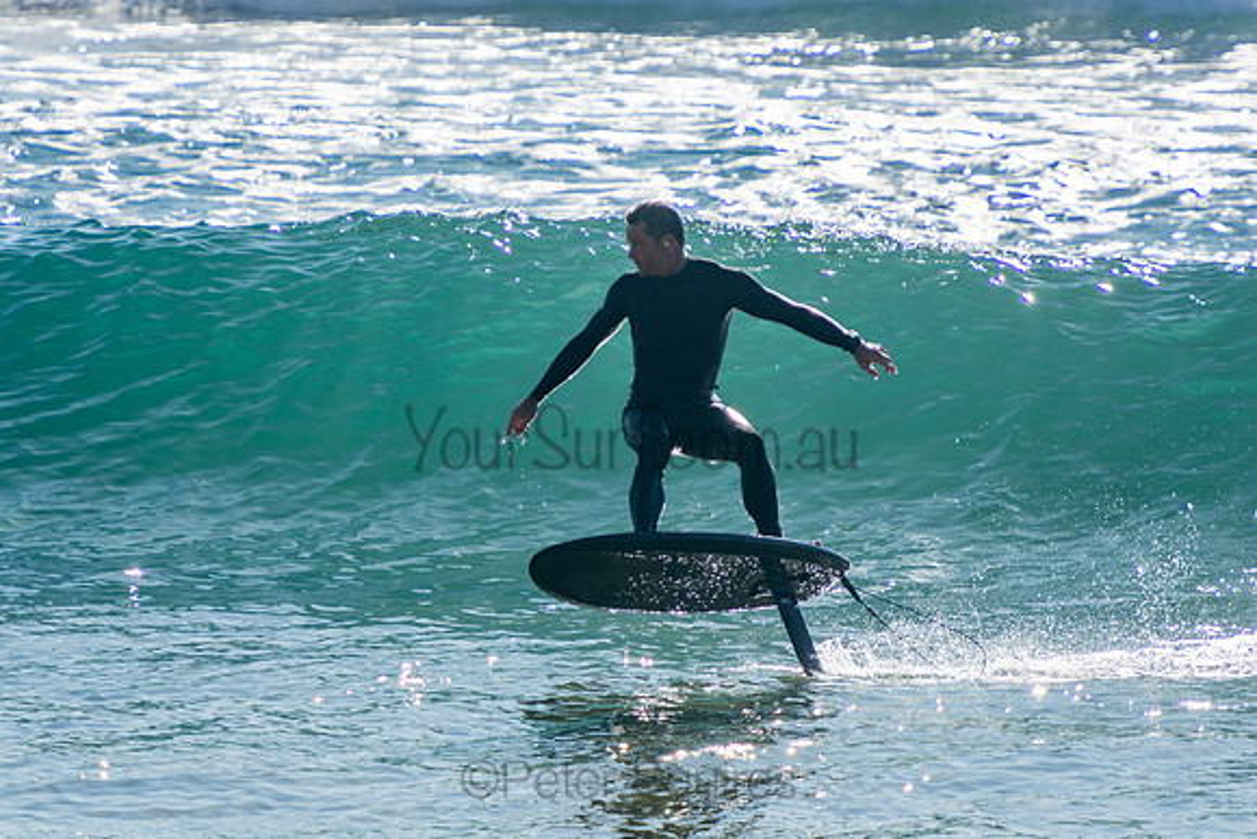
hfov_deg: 4.3
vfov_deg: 2.9
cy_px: 420
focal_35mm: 480
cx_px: 628
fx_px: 16763
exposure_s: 1/1600
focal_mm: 320
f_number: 5.6
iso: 220
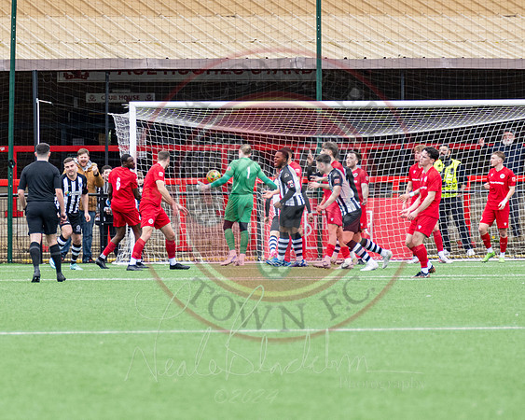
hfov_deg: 4.6
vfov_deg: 3.7
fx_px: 6578
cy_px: 210
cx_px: 216
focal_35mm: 423
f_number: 4
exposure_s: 1/1250
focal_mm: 200
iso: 800
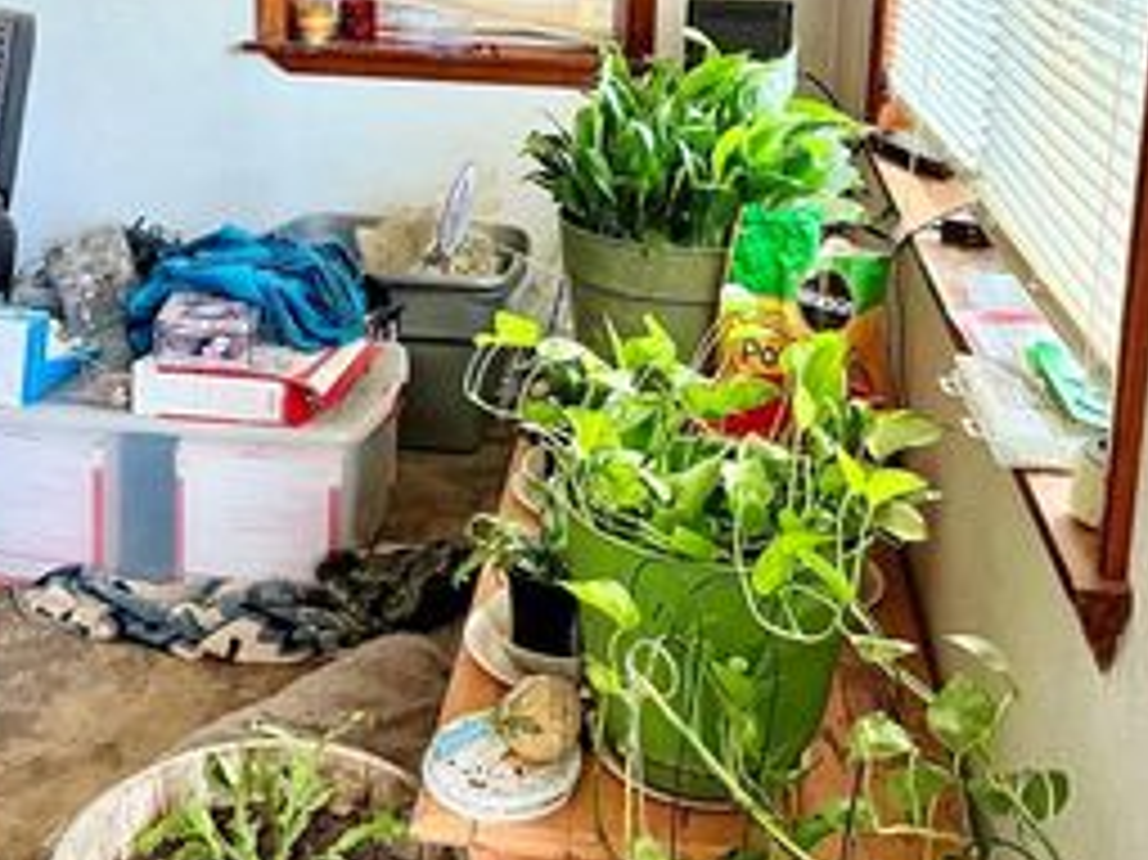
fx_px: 1558
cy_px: 110
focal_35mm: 47
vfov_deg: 29.7
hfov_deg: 40.3
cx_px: 482
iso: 400
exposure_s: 1/60
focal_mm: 6.76
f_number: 1.78
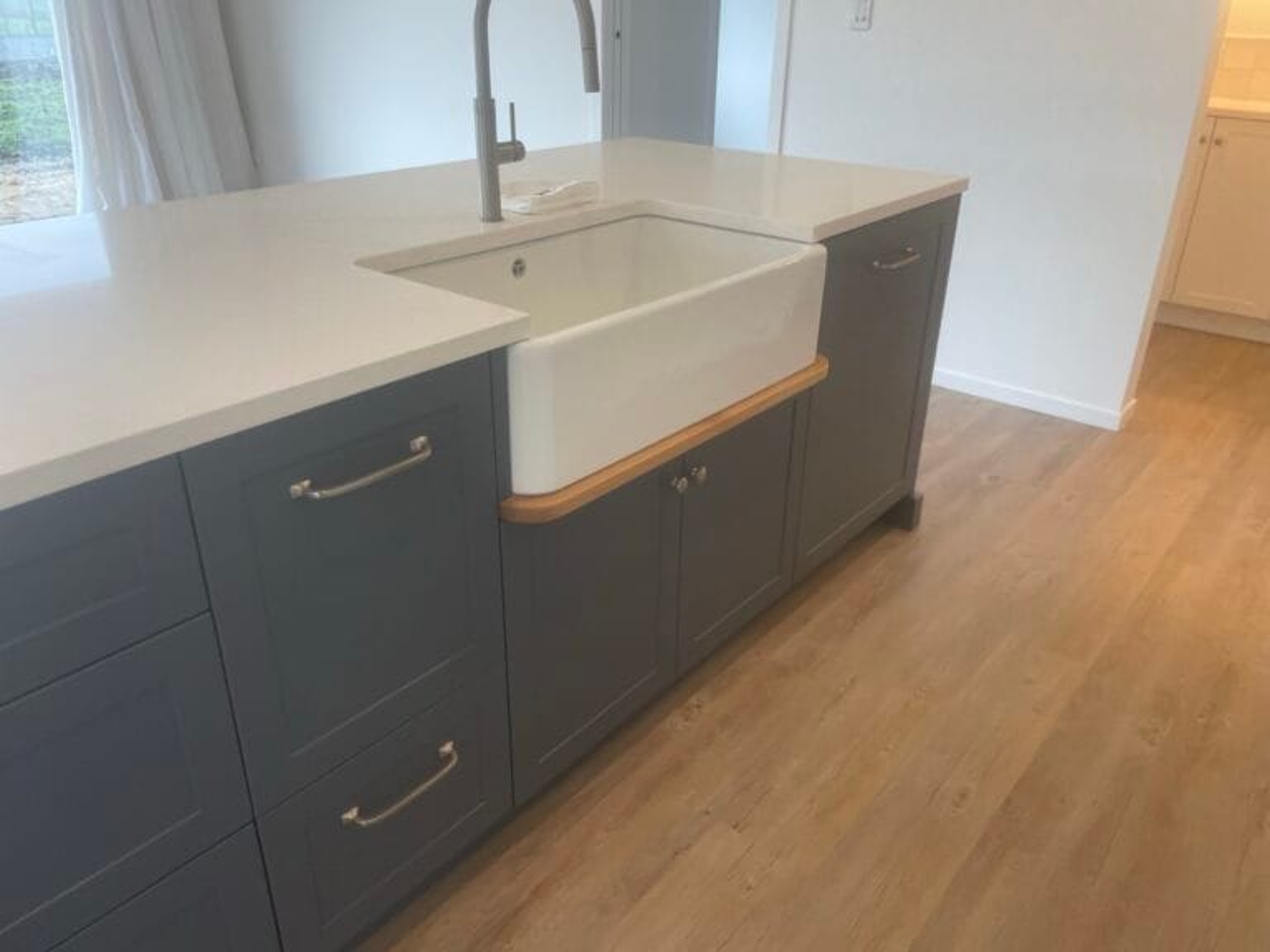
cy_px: 476
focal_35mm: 26
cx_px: 635
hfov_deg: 67.3
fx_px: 954
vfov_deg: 53.1
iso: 80
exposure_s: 1/100
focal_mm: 4.2
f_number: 1.6
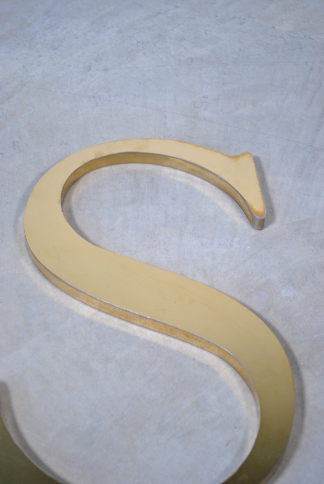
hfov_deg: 22.7
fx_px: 808
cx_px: 162
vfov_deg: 33.4
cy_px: 242
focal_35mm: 60
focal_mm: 40
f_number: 5.3
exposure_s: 1/40
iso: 200
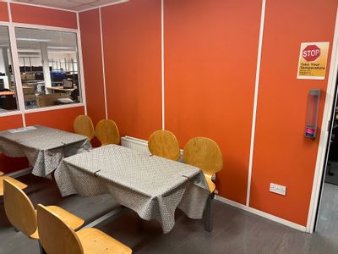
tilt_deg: -13.5
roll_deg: -0.5
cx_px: 169
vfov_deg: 53.1
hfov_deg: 67.3
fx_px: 254
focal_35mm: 26
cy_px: 127
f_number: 1.6
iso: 80
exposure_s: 1/50
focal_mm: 5.1
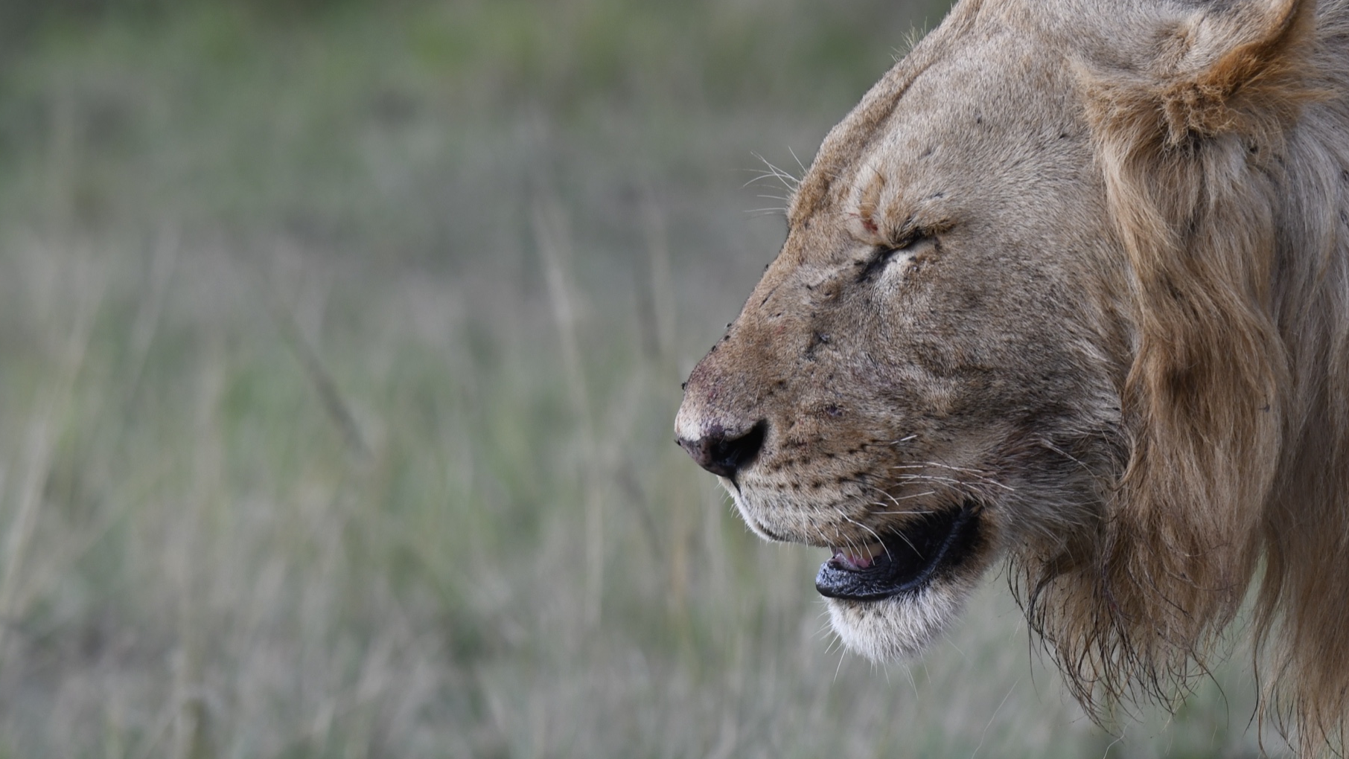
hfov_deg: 4.6
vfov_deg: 2.6
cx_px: 918
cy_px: 309
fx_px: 16672
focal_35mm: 466
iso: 400
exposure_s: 1/250
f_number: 6.3
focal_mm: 210
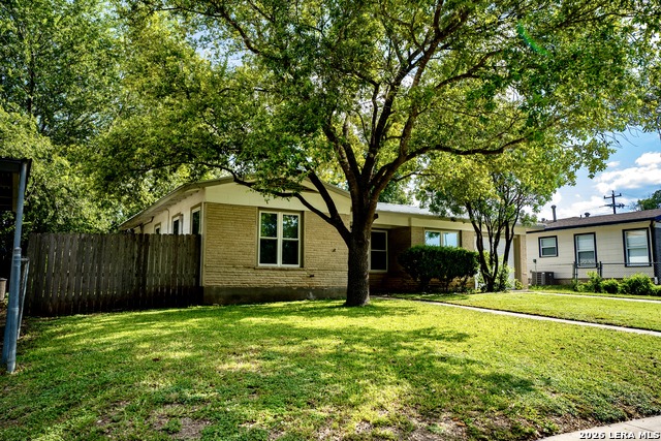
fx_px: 514
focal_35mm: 28
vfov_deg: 46.4
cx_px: 330
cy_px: 220
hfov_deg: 65.5
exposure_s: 1/250
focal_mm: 28
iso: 100
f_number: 5
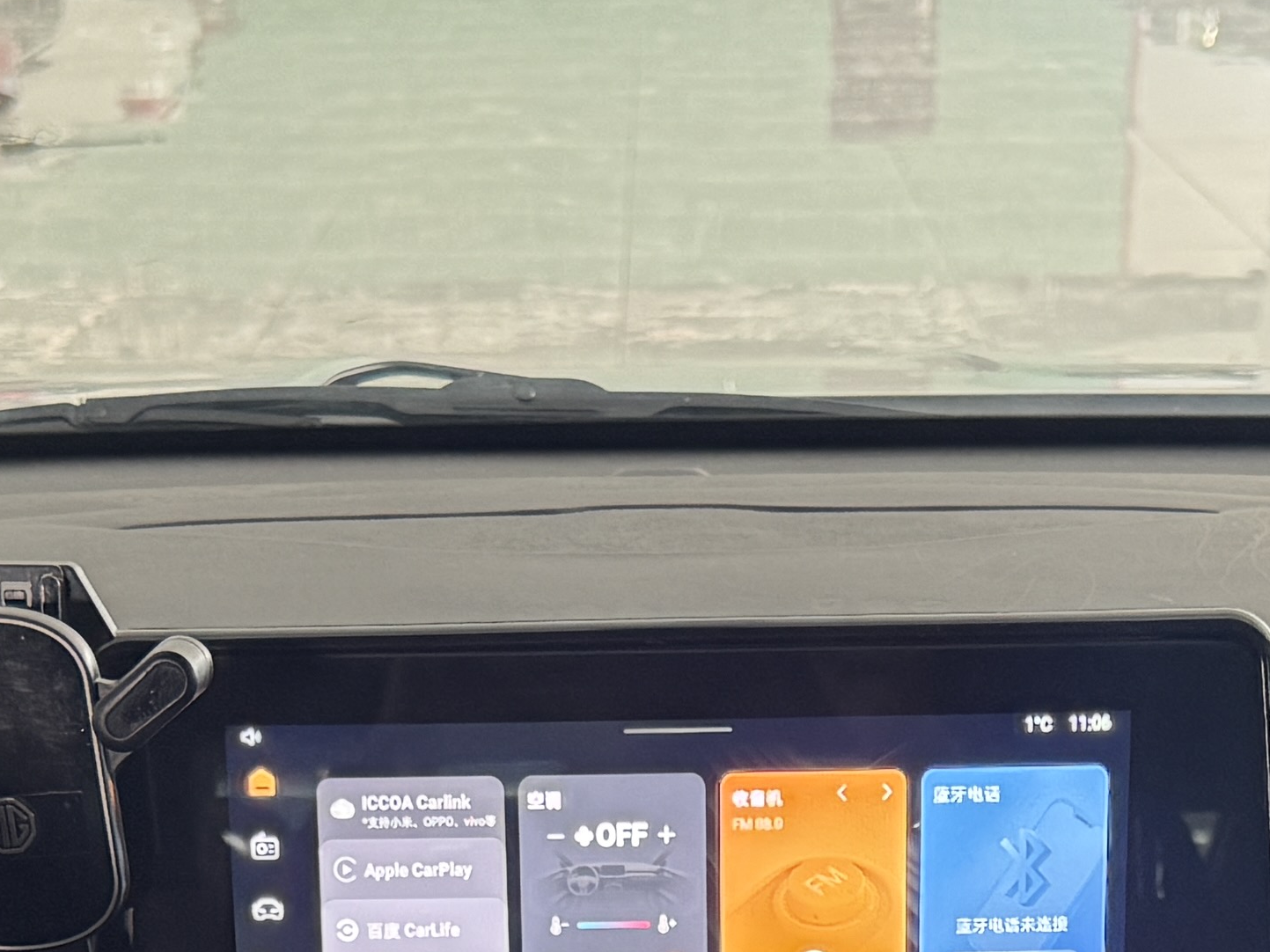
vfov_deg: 14.4
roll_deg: +0.5
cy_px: 1486
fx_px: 3485
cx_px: 644
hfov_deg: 20.7
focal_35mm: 95
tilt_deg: -26.2
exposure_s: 1/60
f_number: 1.78
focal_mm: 6.76
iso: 320
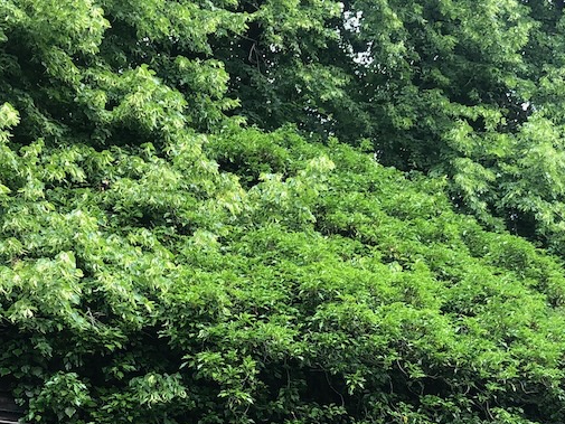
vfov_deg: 19.9
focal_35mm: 71
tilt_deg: +9.2
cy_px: 447
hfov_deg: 27.3
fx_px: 1159
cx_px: 356
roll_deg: +0.2
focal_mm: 4
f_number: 1.8
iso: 32
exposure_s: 1/120
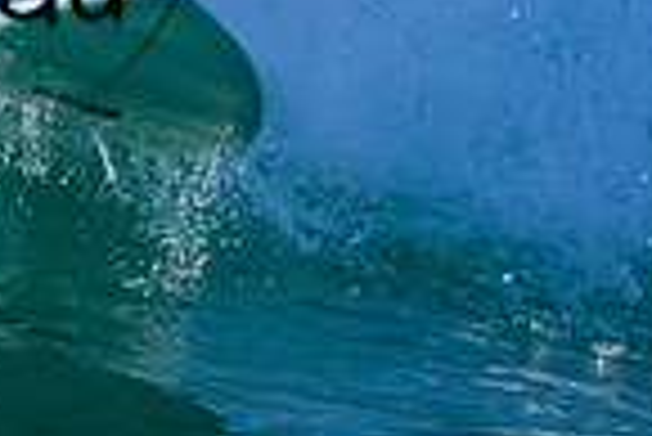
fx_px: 79024
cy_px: -343
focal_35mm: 4359
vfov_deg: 0.3
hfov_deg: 0.5
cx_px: 126
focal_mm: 800
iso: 450
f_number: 6.3
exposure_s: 1/2000
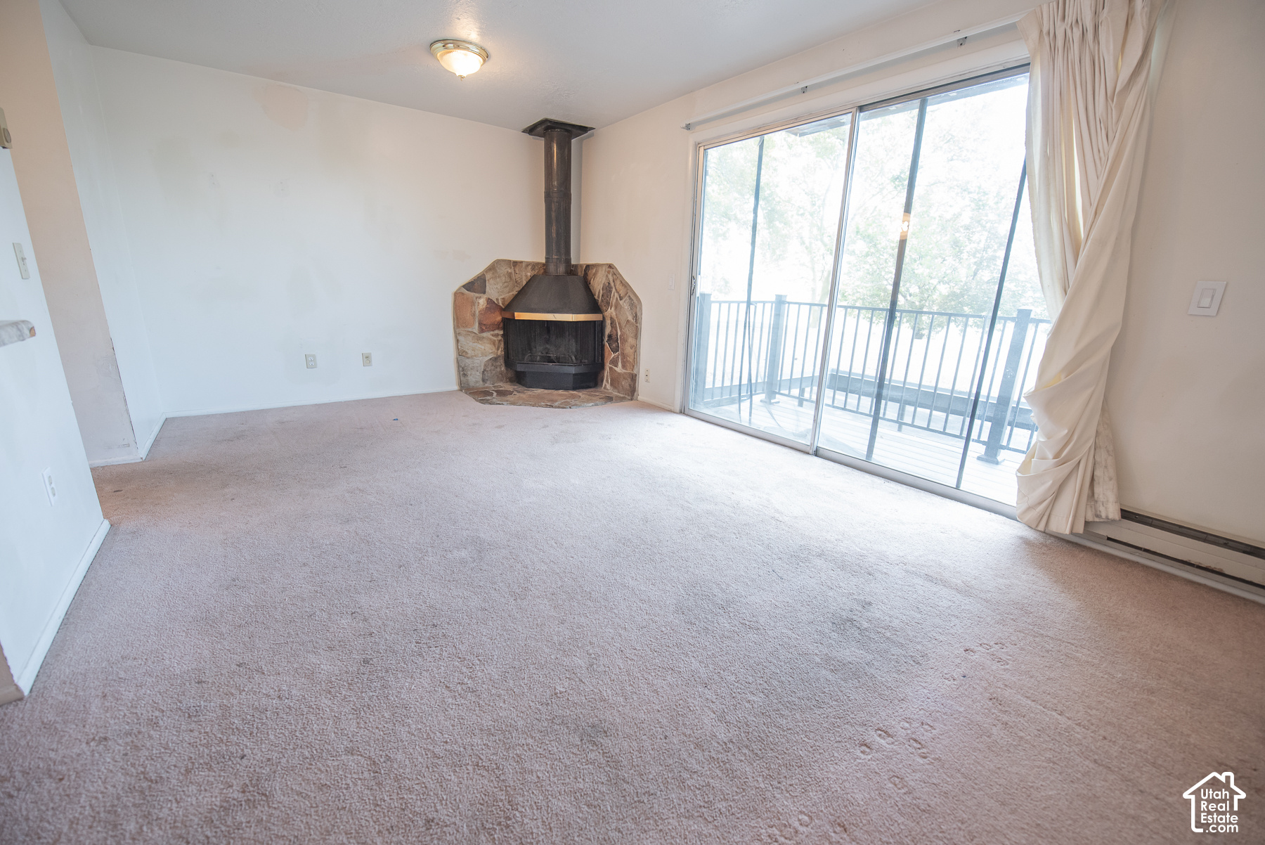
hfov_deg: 104.2
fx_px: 492
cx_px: 632
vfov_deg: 81.3
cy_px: 422
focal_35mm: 14
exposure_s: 1/80
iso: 1000
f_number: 3.5
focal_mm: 14
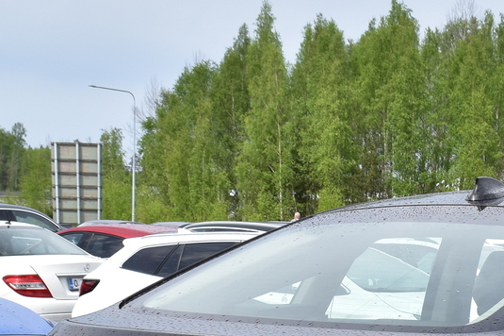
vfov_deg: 13.3
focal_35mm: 100
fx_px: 1399
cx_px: 487
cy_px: 395
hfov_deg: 19.9
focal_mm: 22
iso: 400
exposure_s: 1/500
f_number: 11
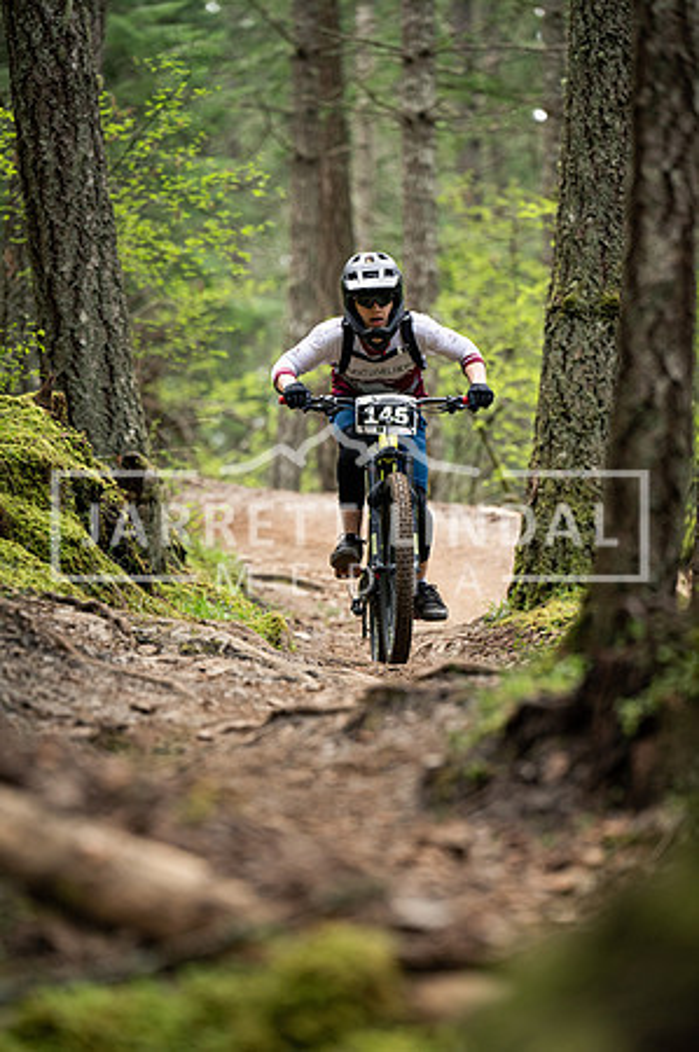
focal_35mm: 200
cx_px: 350
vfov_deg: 10.3
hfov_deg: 6.9
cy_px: 526
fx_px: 5838
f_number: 3.5
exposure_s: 1/1250
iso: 1600
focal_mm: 200
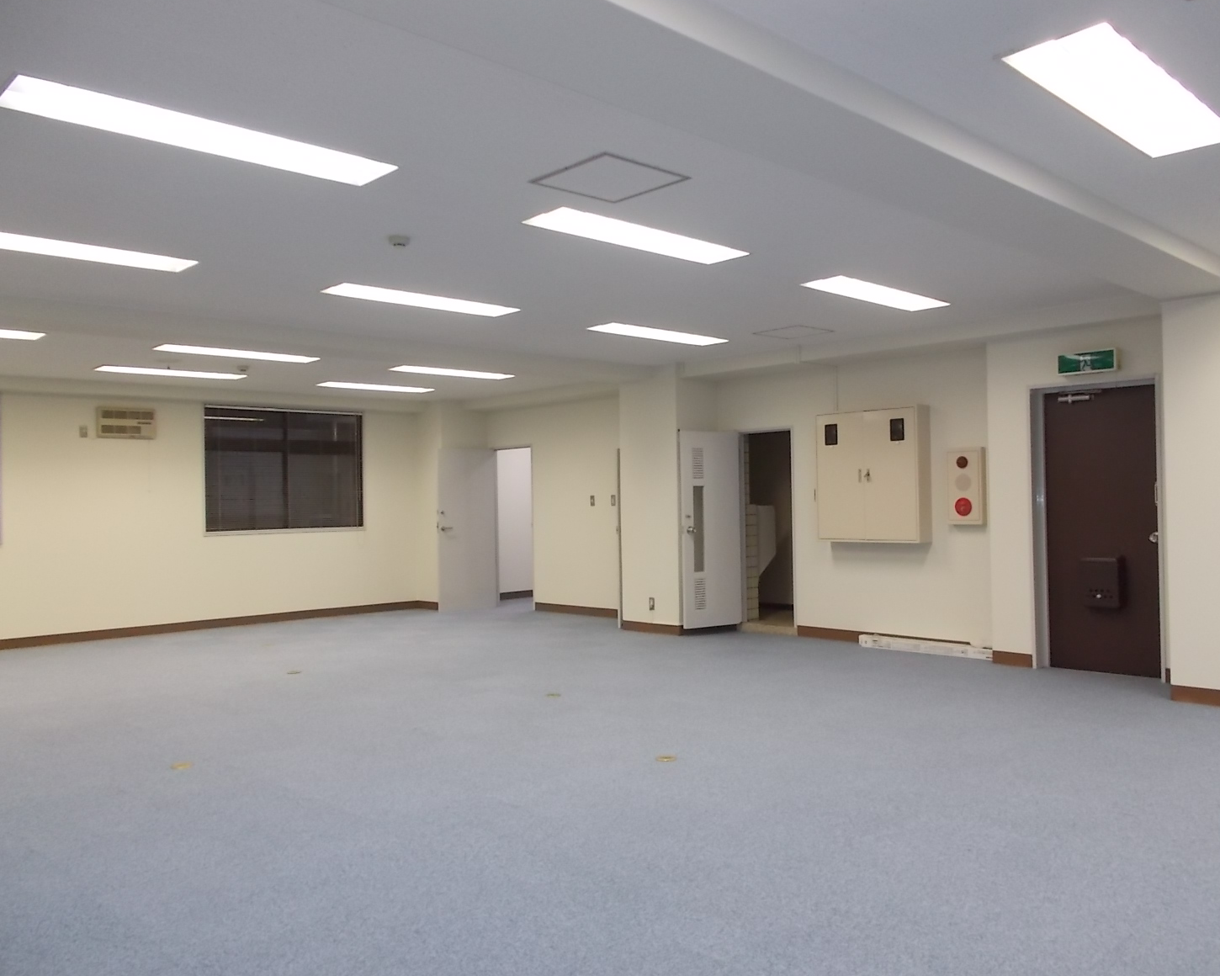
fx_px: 1011
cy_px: 492
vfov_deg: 51.5
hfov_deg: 62.1
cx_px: 660
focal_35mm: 28
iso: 200
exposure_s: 1/25
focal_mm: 4.6
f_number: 3.2
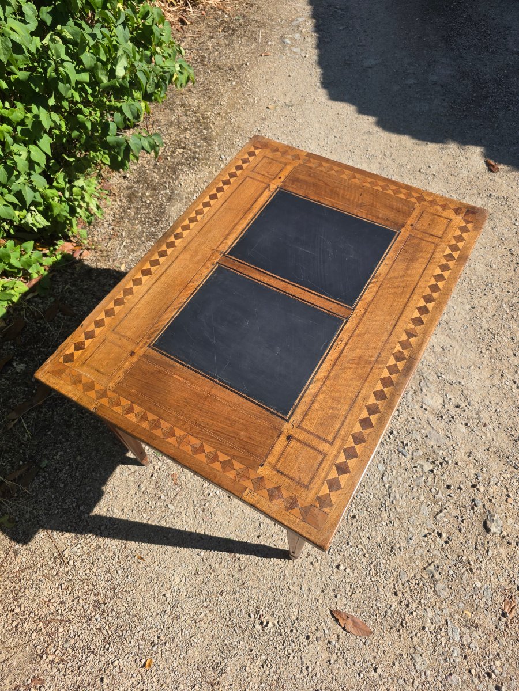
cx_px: 260
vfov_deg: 73.9
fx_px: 460
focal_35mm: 23
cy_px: 346
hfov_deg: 58.9
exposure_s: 1/3972
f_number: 1.7
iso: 80
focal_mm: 6.3
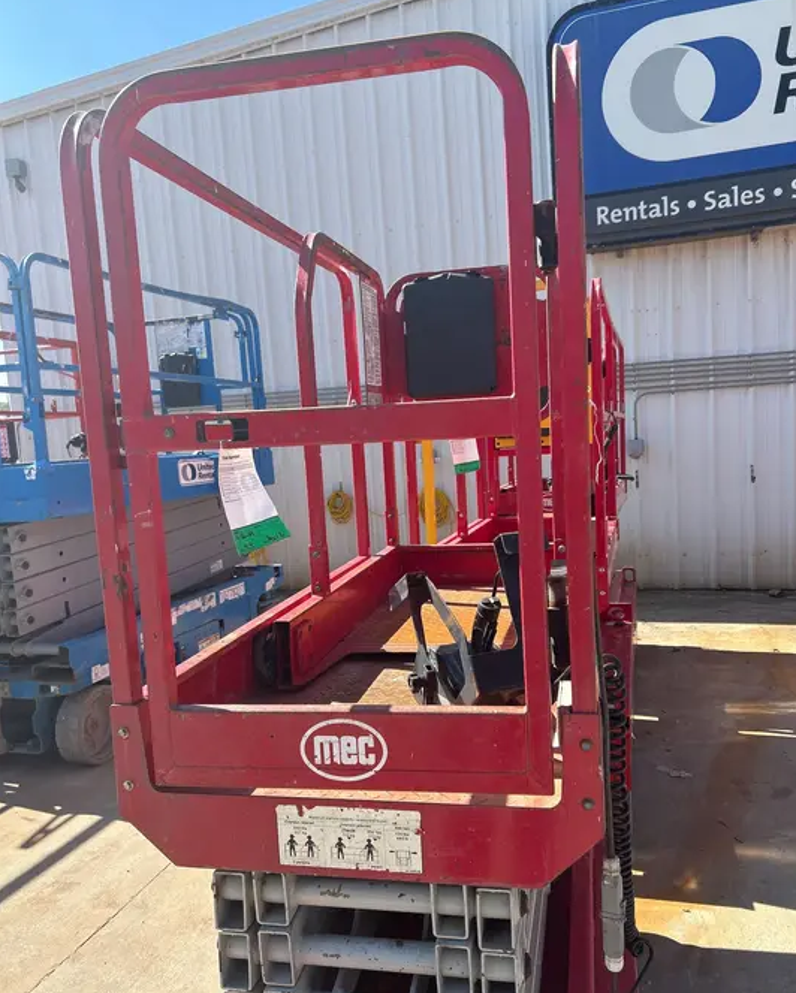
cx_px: 408
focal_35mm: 28
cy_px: 515
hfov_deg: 51.6
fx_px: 824
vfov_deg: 62.2
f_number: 1.5
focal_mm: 5.7
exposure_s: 1/1724
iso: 50
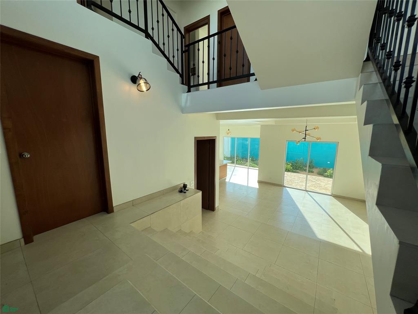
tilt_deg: -8.9
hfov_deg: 106.2
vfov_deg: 89.9
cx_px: 209
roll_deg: -0.3
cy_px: 157
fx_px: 157
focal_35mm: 13
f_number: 1.8
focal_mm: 1.57
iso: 32
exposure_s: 1/567
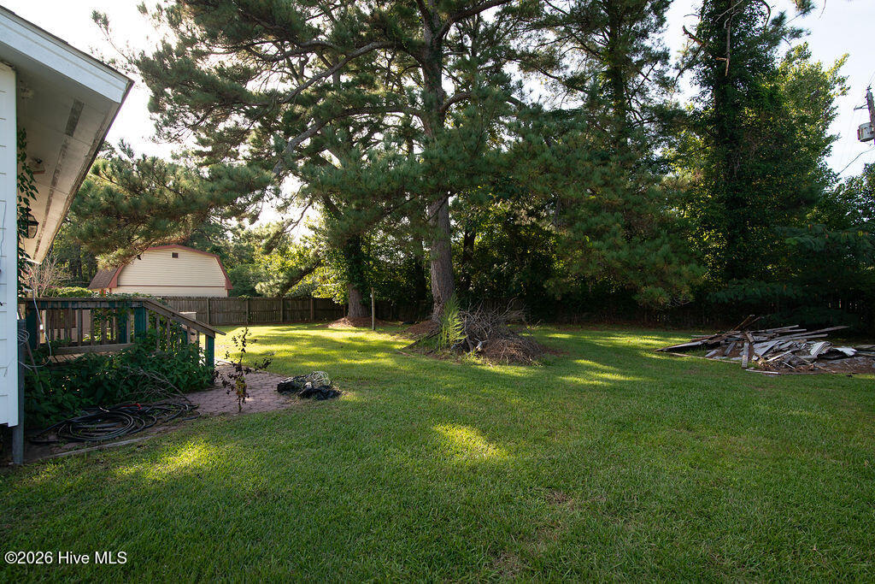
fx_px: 389
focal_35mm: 16
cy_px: 292
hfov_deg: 96.7
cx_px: 438
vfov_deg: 73.8
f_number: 7.1
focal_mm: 16
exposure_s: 1/200
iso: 320
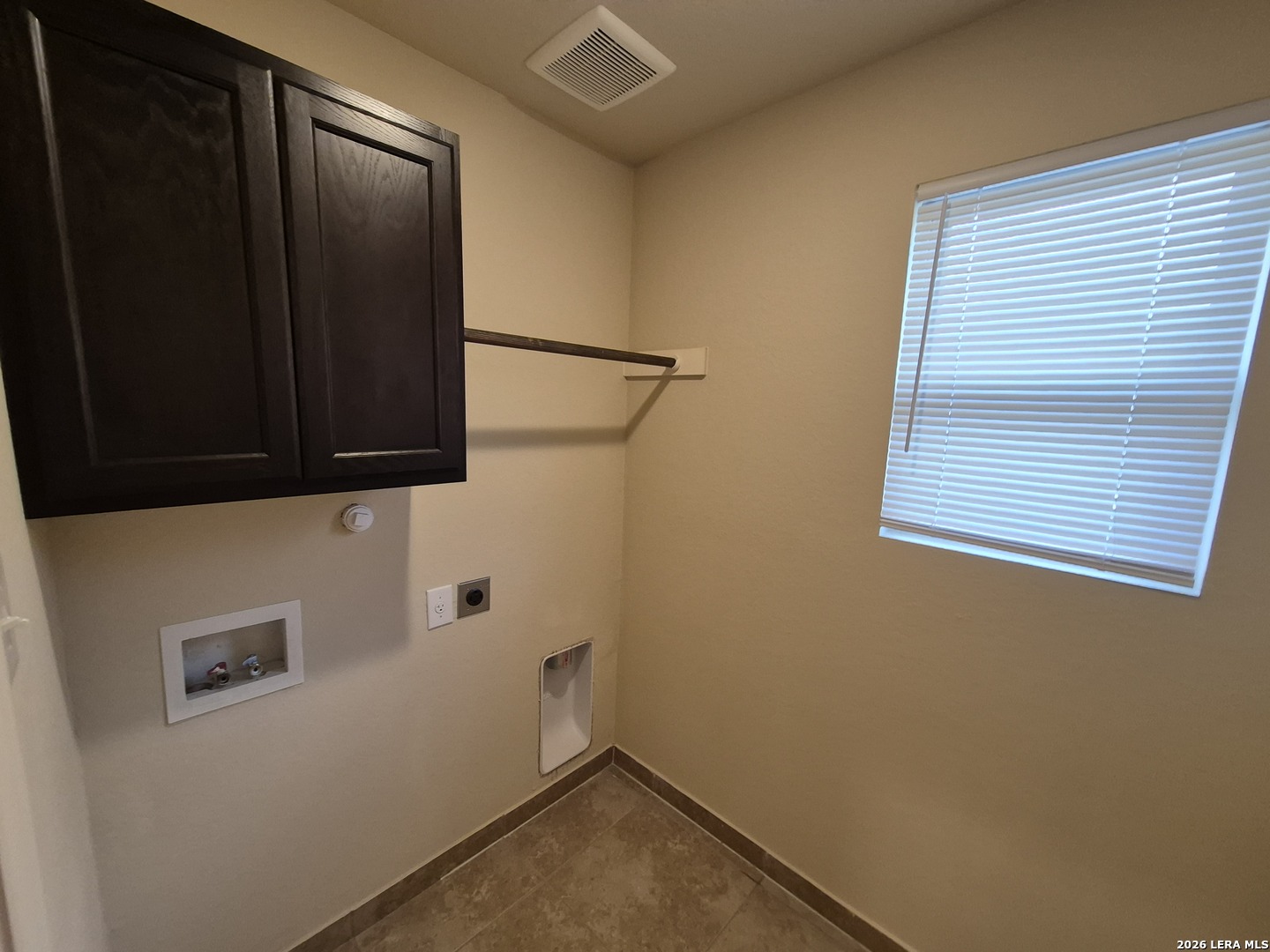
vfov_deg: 89.9
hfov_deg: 106.2
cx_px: 635
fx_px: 477
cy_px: 476
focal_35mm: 13
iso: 160
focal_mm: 1.74
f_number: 2.2
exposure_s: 1/60
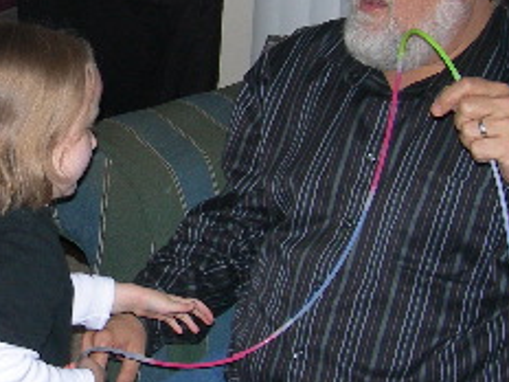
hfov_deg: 18.0
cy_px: 158
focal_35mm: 105
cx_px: -55
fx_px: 1544
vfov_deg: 14.1
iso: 131
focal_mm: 7.8
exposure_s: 1/60.1
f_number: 2.8
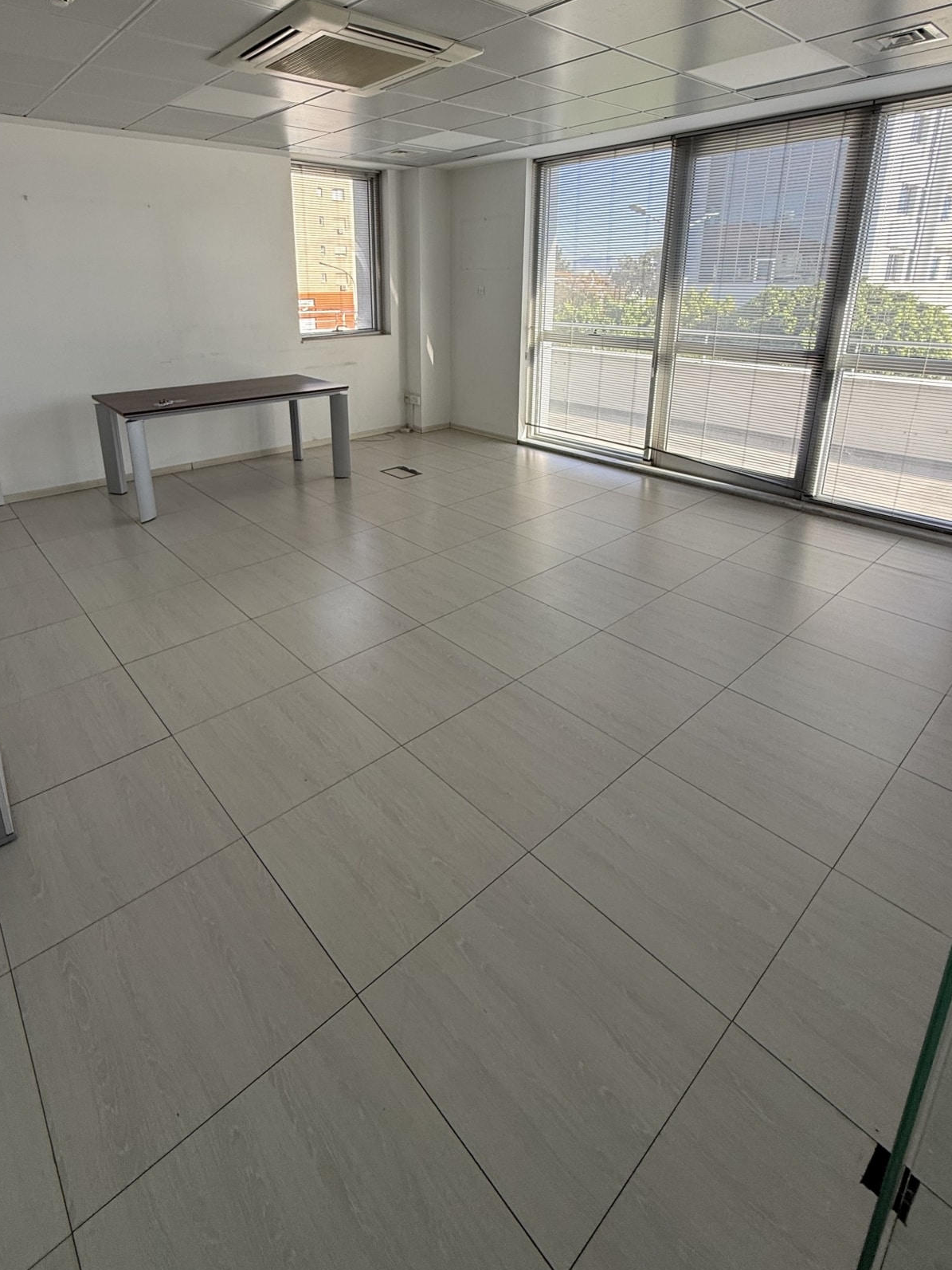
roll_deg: -0.2
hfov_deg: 71.5
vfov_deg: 86.0
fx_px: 660
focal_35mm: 18
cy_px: 477
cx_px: 436
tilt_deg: -16.0
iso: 50
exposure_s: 1/105
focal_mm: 2.22
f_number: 2.2
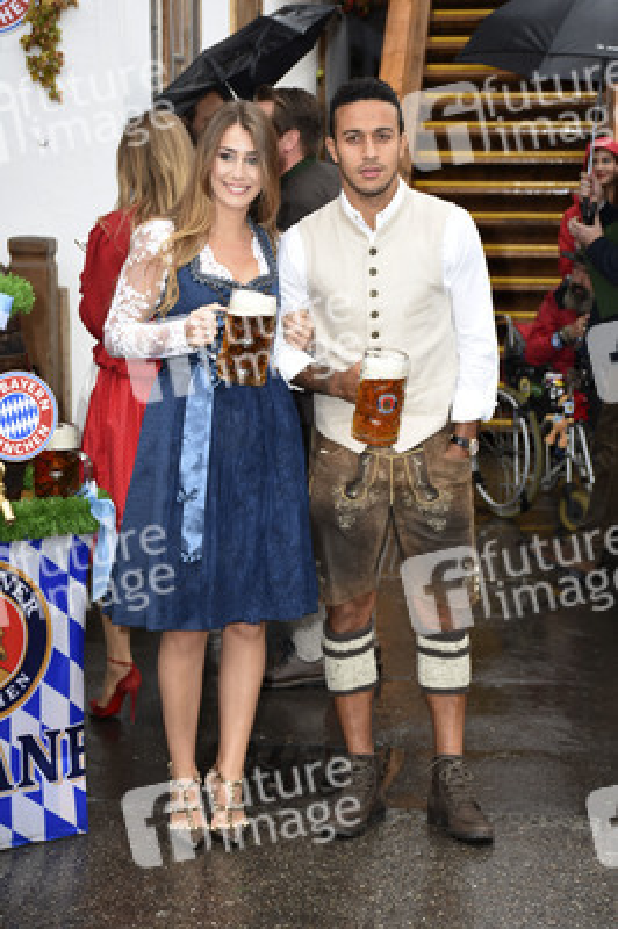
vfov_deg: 26.0
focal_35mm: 78
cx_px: 309
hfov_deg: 17.5
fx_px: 2012
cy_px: 464
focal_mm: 52
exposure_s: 1/200
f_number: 5.6
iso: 450
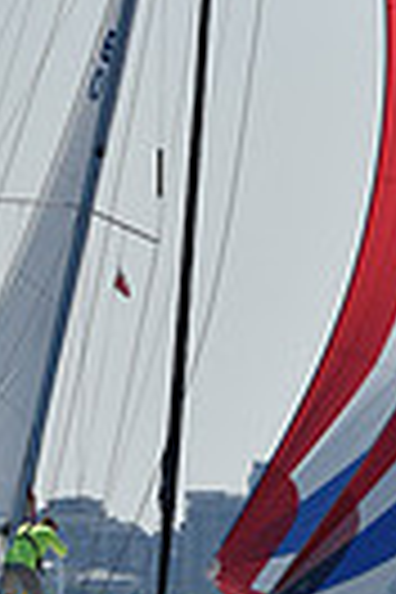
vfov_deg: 3.6
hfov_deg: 2.4
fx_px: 9421
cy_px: -122
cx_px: 178
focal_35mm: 571
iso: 250
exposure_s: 1/2000
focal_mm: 130
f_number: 8
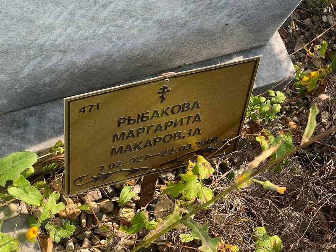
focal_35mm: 77
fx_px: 747
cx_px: 168
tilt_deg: -62.9
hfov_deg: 25.3
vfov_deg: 19.1
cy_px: 126
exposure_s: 1/121
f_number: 2.8
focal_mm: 9
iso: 32
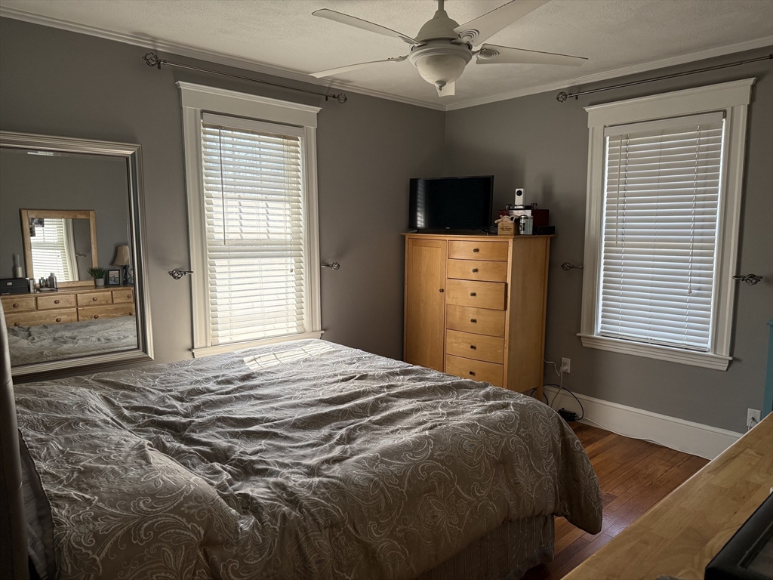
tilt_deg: -6.9
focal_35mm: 24
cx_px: 386
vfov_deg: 56.8
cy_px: 290
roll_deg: +0.6
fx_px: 536
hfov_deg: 71.6
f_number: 1.78
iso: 160
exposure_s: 1/231
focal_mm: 6.76
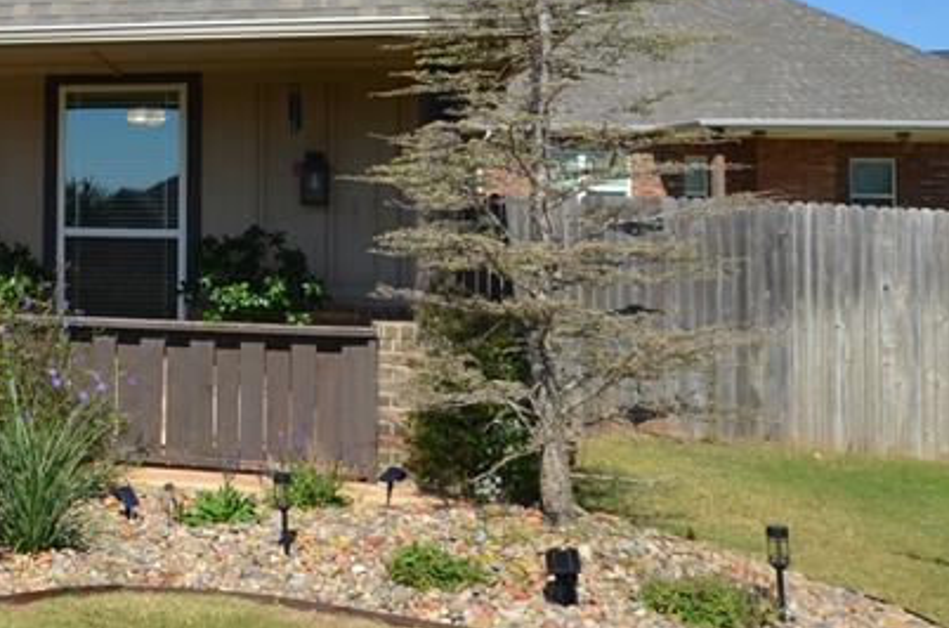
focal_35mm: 57
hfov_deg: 29.6
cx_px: -212
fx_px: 1506
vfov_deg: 23.2
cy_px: 127
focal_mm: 15
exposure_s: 1/250
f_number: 8
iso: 100
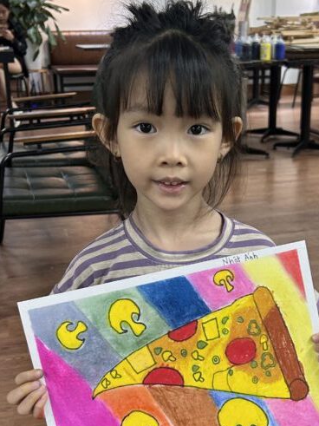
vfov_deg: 36.1
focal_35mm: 53
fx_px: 652
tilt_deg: -20.7
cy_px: 253
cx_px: 213
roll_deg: -1.2
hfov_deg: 27.3
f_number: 1.5
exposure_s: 1/100
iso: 125
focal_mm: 5.7
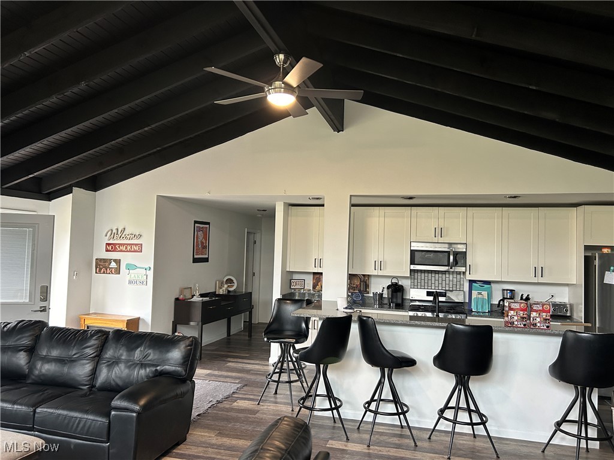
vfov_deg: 53.1
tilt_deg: +0.5
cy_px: 230
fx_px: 461
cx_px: 307
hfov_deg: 67.3
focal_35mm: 26
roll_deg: -1.1
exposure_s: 1/60
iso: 200
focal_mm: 5.7
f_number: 1.5
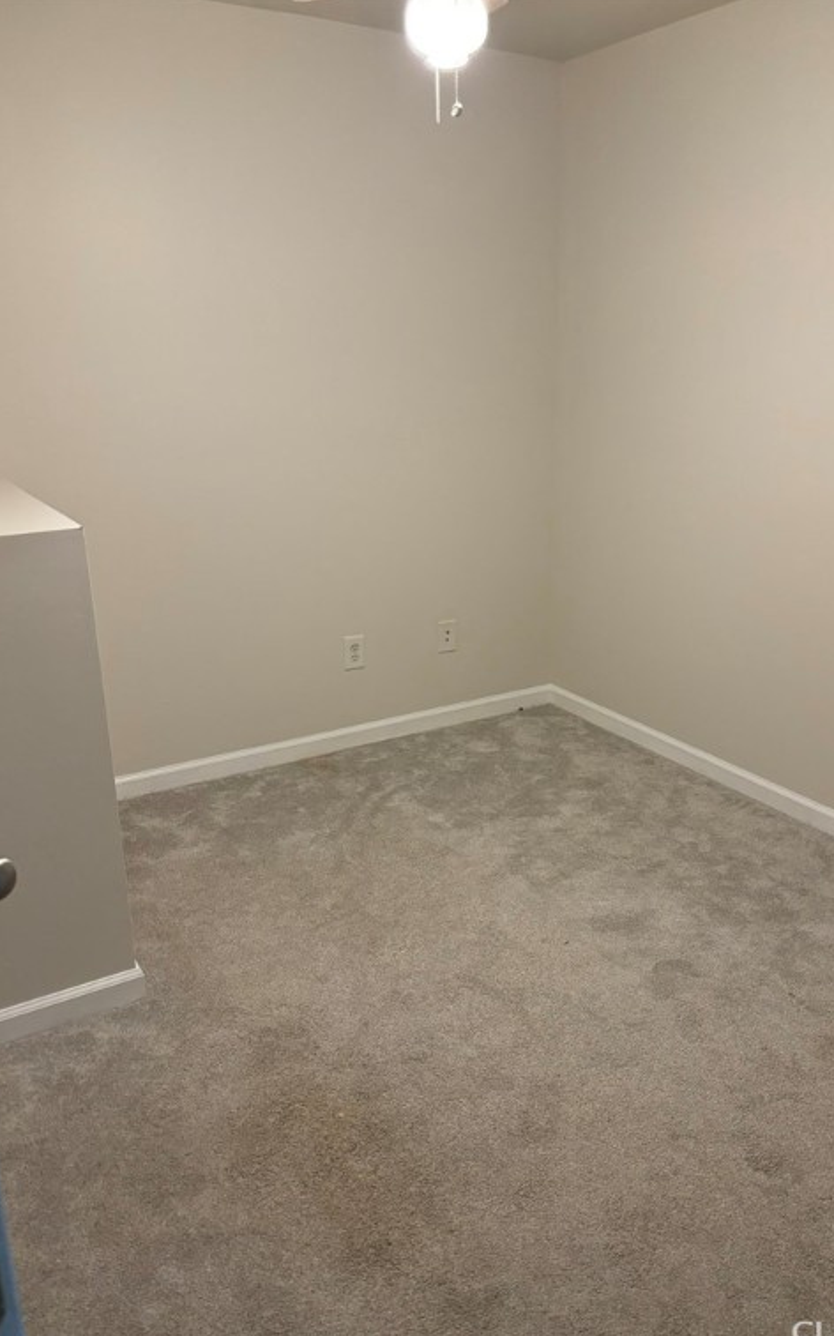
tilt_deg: -15.2
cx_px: 481
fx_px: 1019
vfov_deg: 66.5
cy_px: 672
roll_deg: +0.3
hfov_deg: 44.4
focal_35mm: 28
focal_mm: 5.96
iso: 250
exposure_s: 1/60
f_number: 1.6
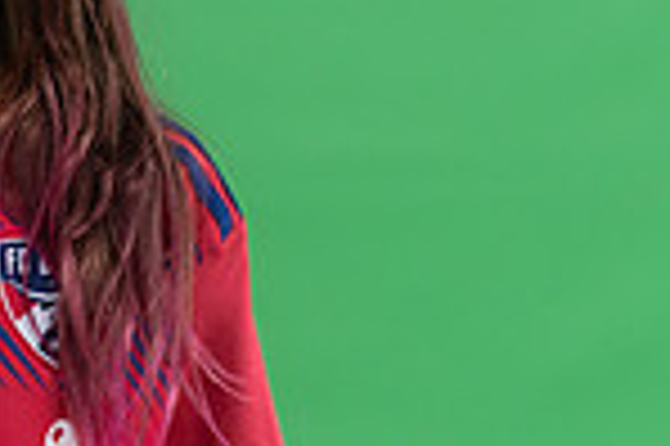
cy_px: 142
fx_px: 11545
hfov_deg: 3.3
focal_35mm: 621
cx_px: -148
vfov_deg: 2.2
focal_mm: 159
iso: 1000
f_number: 2.8
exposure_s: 1/250
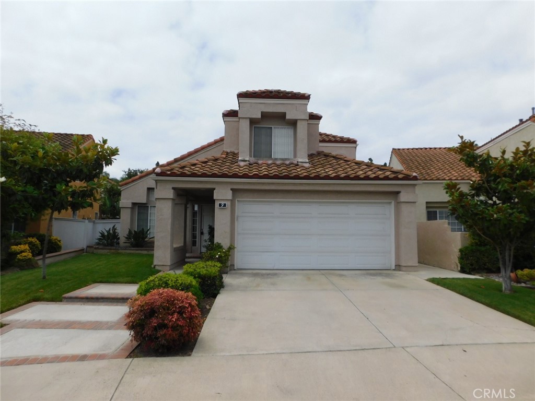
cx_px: 268
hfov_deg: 73.9
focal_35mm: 23
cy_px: 200
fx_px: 355
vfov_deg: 58.9
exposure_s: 1/800
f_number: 6
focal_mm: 4
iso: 125
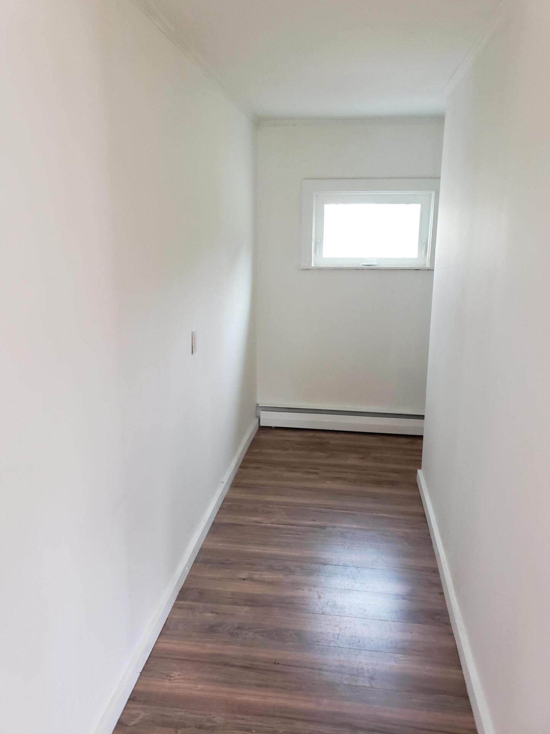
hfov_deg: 51.3
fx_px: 572
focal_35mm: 27
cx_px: 277
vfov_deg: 65.3
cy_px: 361
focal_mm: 4.3
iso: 320
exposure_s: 1/60
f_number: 2.4
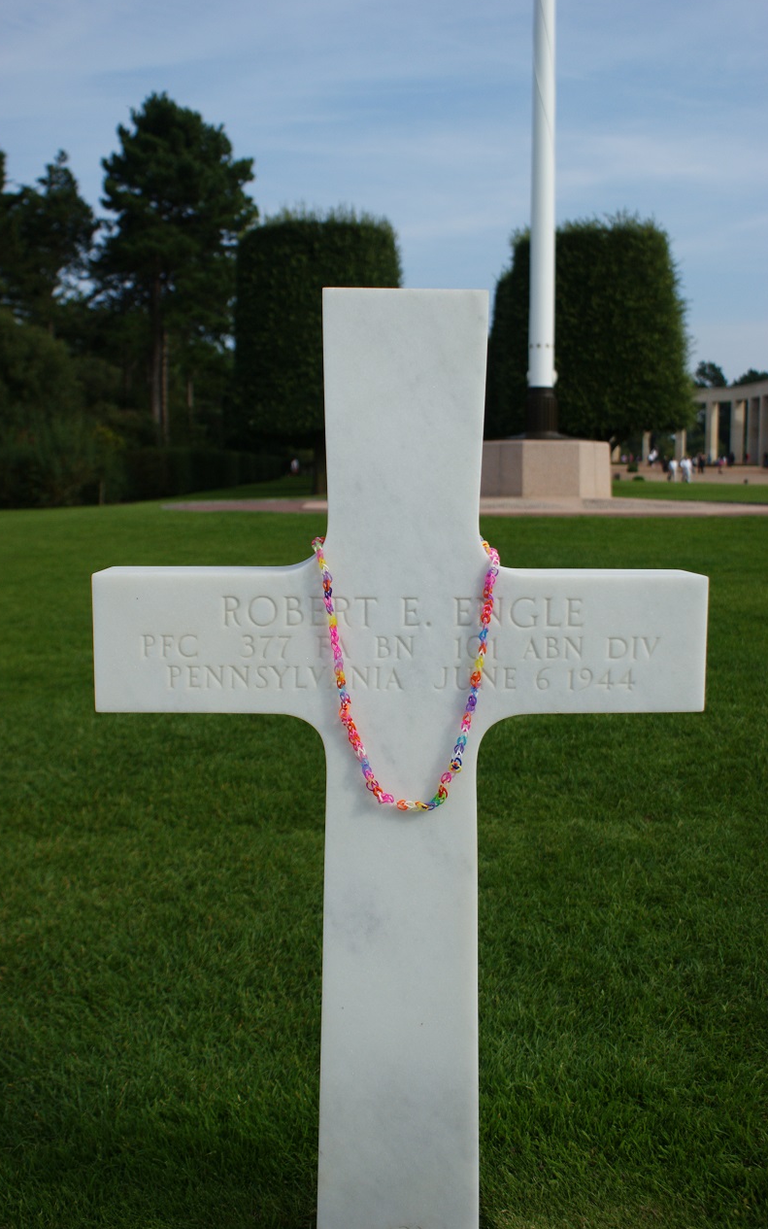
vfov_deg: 56.7
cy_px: 609
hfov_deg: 37.3
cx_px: 385
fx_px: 1138
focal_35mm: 34
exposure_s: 1/2500
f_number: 4.5
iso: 200
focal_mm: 22
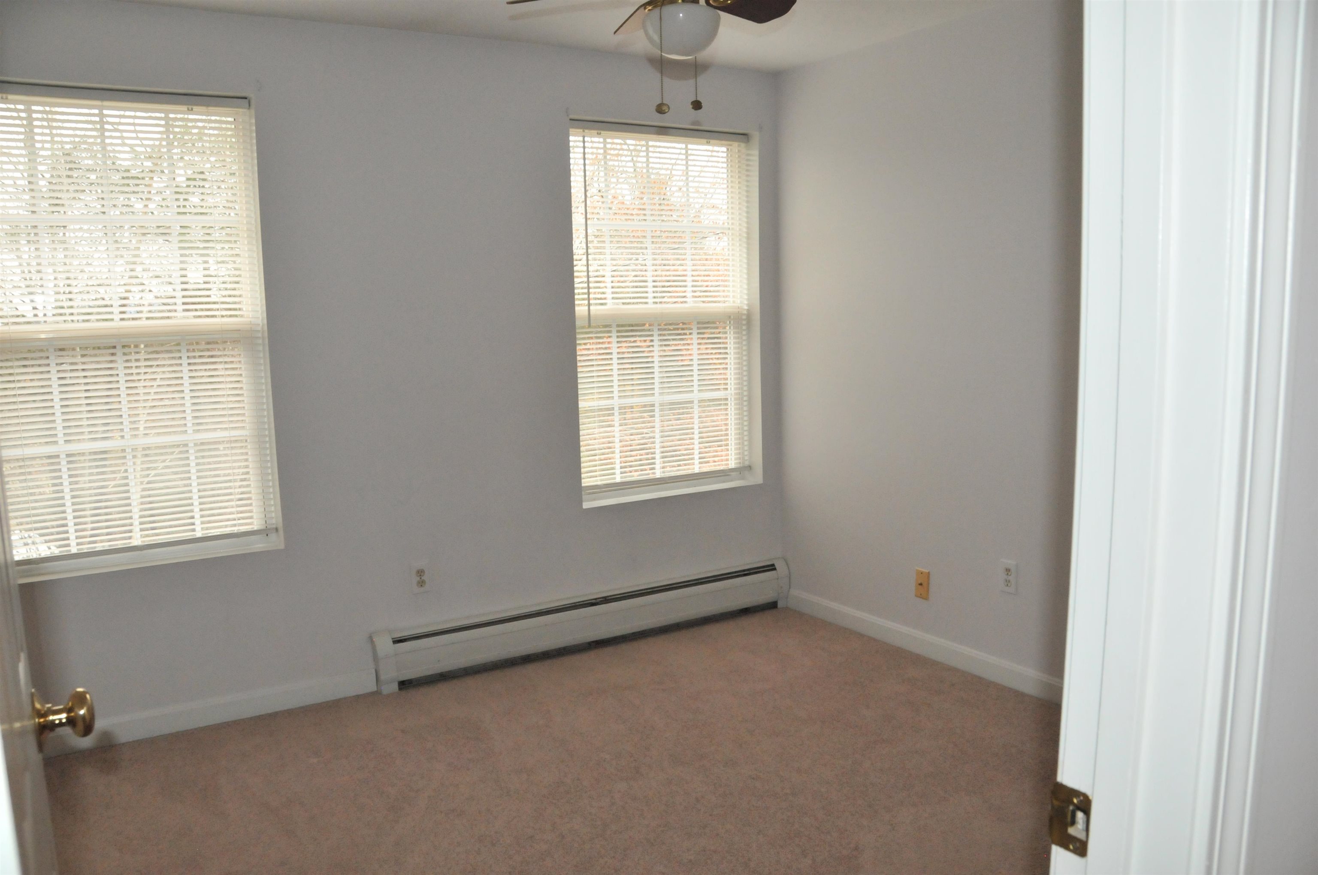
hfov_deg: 67.4
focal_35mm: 27
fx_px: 987
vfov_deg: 47.8
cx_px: 659
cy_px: 438
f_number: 6.3
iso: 1600
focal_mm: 18
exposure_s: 1/160
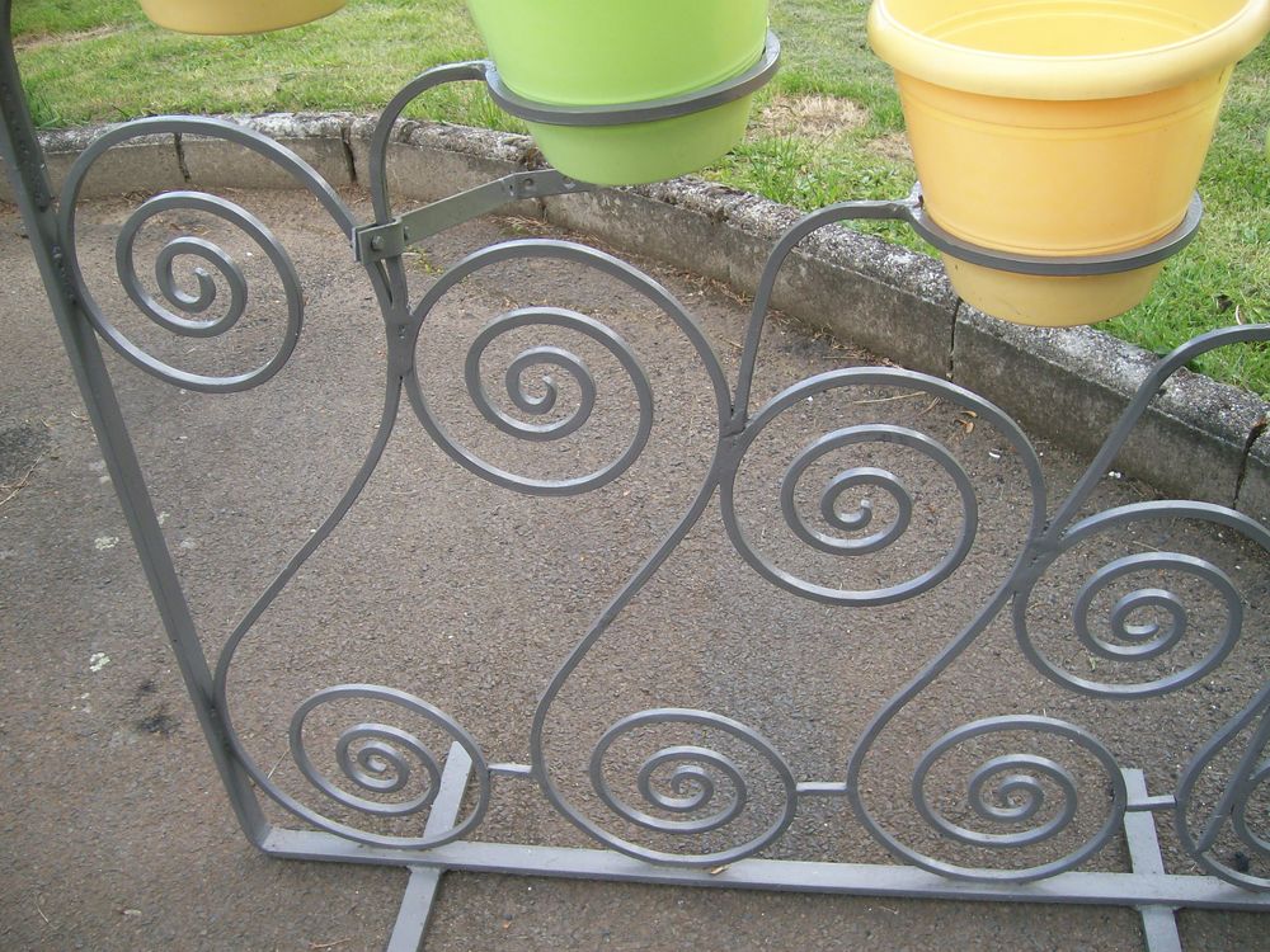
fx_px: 1284
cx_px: 635
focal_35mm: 35
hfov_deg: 52.6
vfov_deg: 40.7
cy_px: 476
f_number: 2.8
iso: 80
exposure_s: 1/187
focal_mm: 5.8
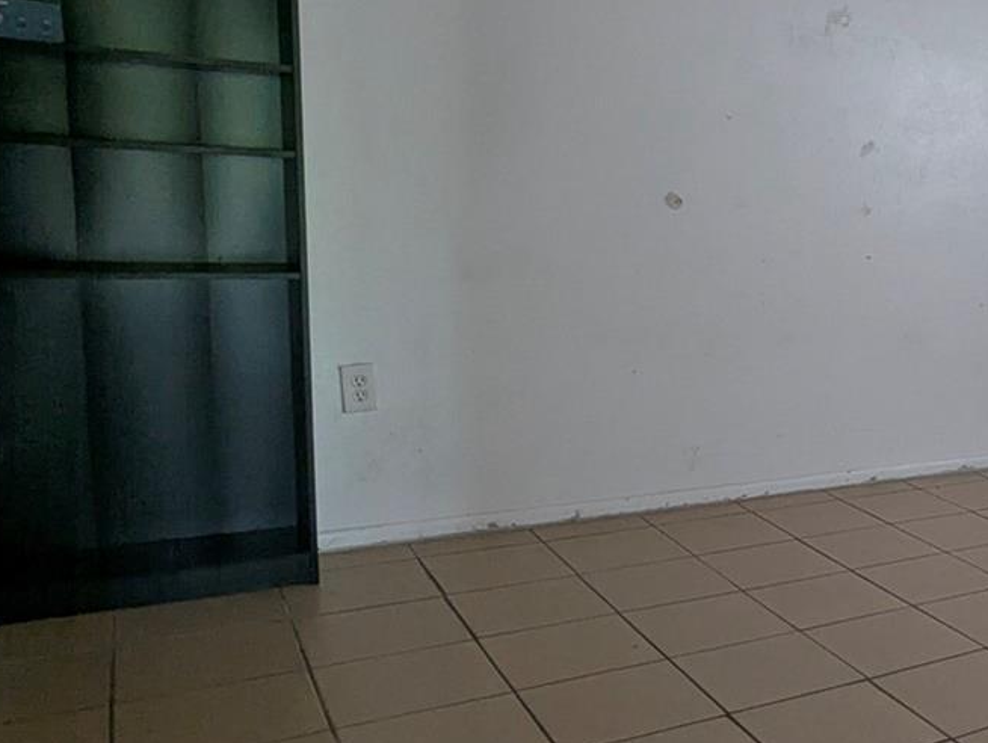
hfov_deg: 40.4
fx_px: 1114
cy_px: 362
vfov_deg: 36.9
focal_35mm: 39
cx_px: 1038
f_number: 2.2
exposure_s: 1/37.2
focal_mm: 2.35
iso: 101
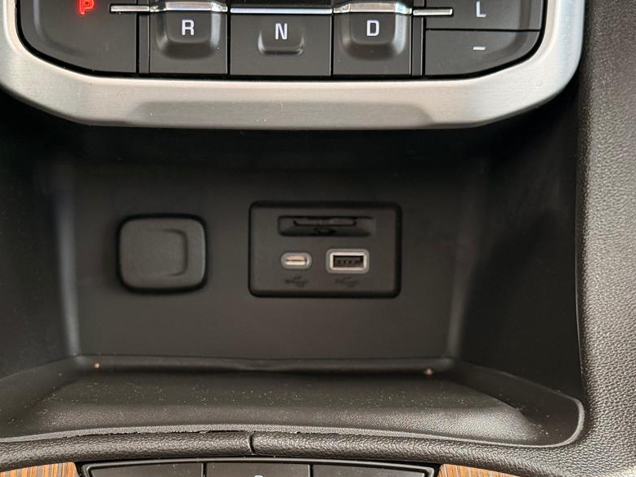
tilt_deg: -44.6
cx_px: 234
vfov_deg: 18.6
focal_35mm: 79
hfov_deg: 24.6
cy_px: 327
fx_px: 1451
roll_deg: -2.2
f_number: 1.78
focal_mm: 6.76
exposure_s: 1/117
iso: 160
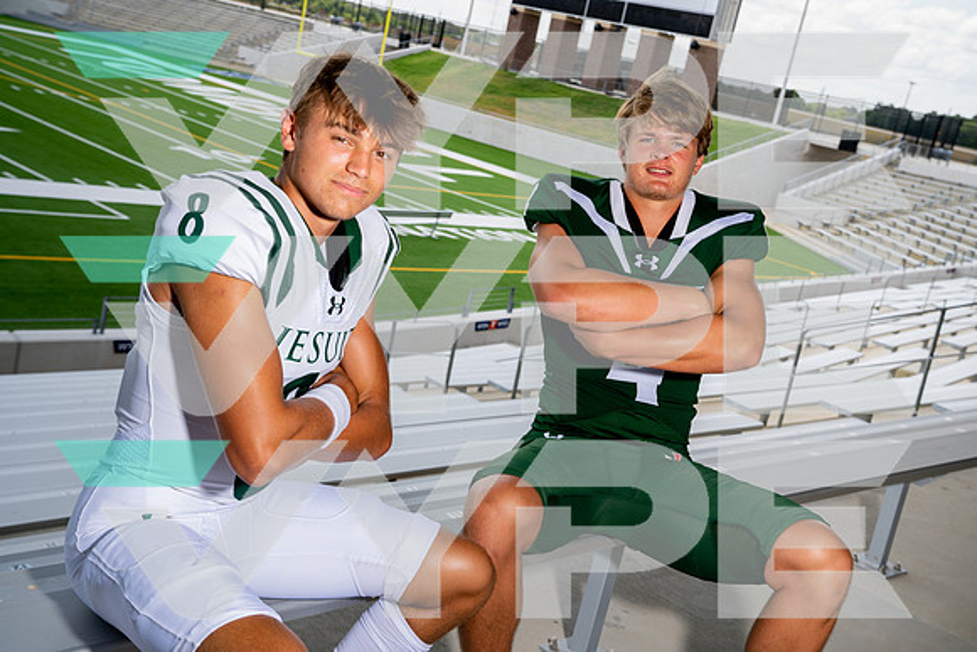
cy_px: 326
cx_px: 488
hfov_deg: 43.6
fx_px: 1221
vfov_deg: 29.9
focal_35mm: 45
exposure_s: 1/250
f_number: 6.3
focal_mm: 45
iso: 100
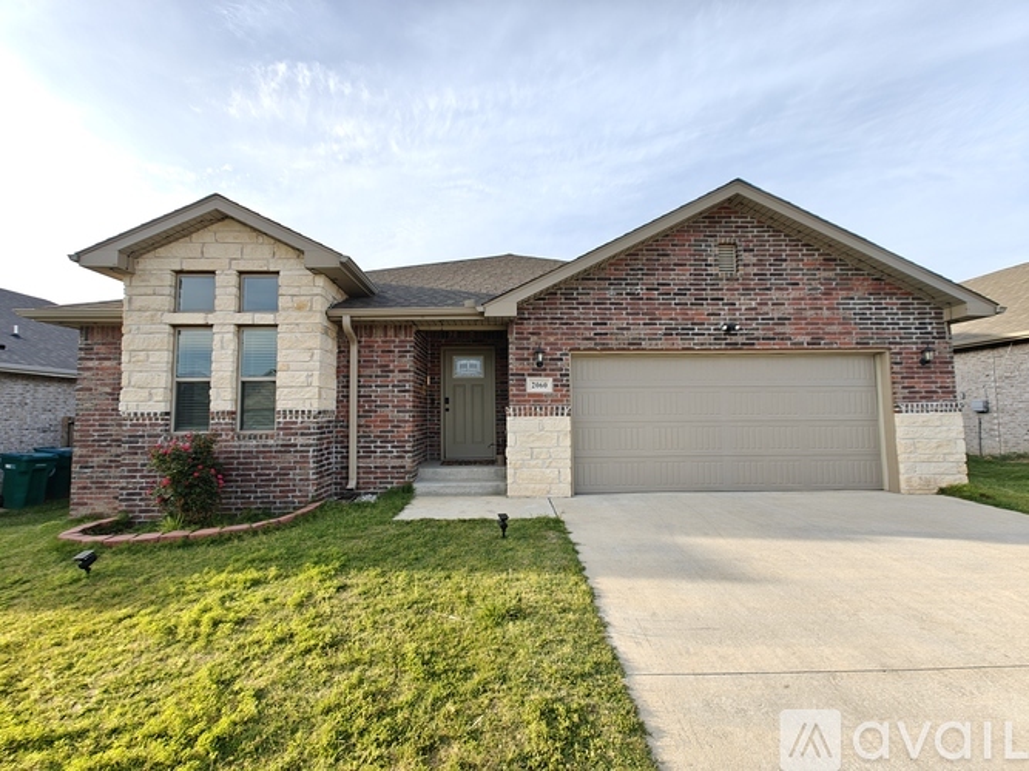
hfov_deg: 102.1
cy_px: 386
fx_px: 416
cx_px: 514
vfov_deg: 85.7
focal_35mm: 14
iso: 64
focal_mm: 2.62
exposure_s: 1/428
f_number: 2.2
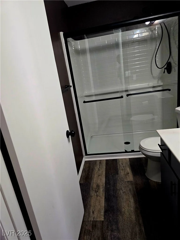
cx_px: 90
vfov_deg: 73.9
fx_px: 159
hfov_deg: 58.9
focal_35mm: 23
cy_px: 120
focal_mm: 6.3
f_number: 1.7
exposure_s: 1/120
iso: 640
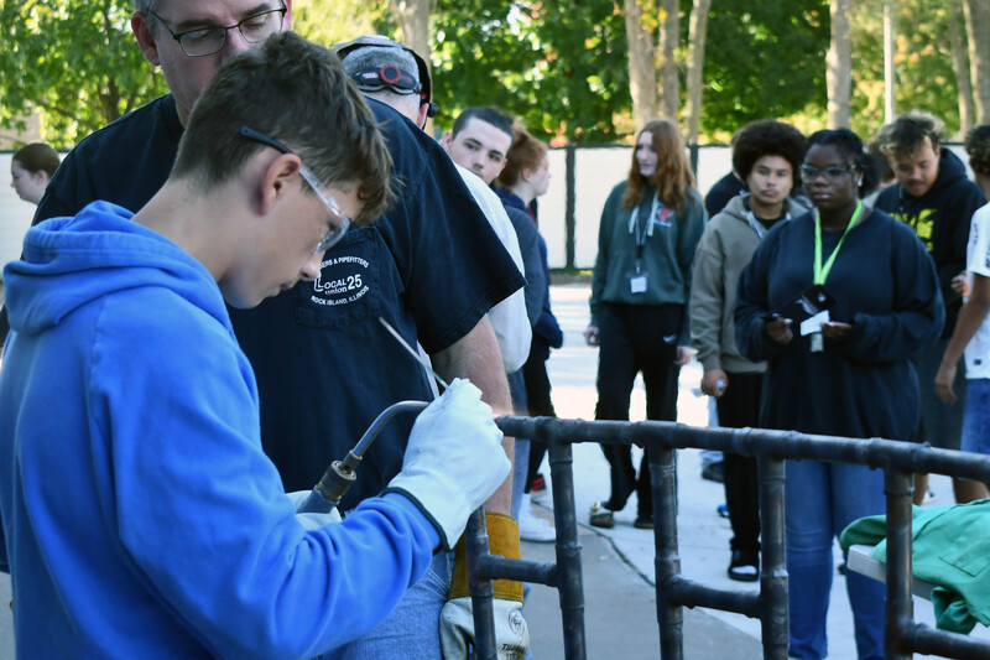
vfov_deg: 14.2
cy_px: 330
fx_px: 2639
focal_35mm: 96
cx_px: 495
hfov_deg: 21.2
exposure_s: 1/250
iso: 500
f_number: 5.3
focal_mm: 48
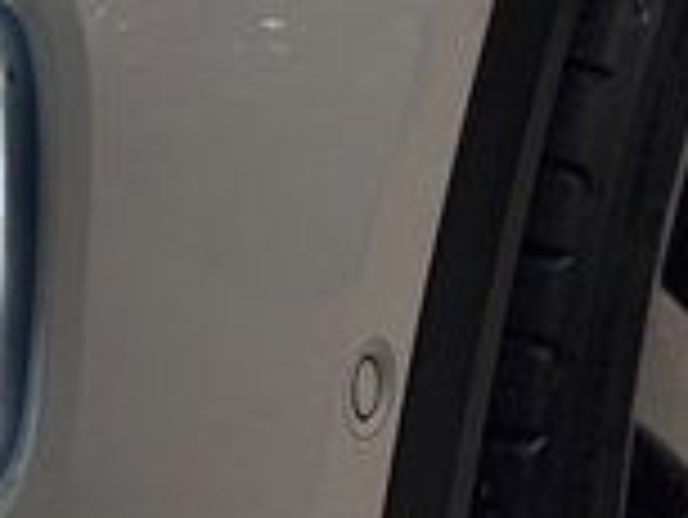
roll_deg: -0.4
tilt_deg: -5.8
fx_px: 4734
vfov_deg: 6.2
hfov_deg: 8.1
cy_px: -122
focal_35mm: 238
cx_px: -468
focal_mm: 6.76
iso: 160
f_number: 1.78
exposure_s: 1/50
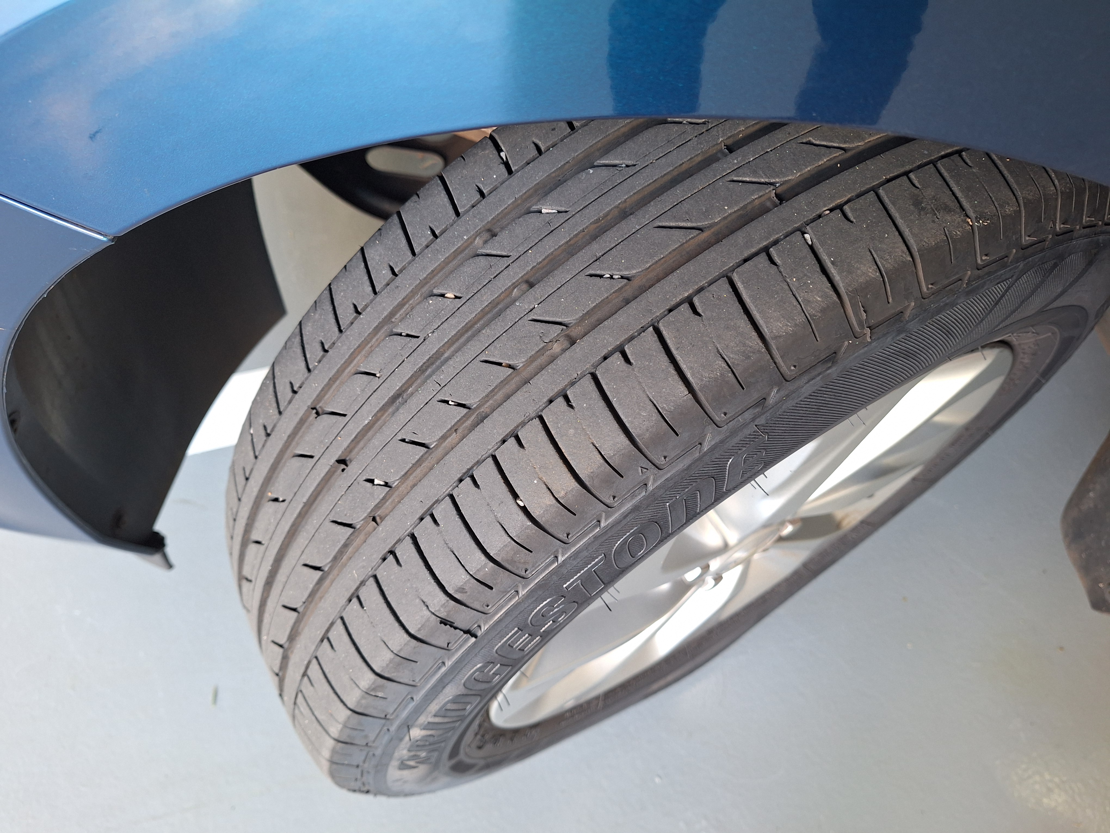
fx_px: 738
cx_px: 555
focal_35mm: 23
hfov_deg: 73.9
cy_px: 416
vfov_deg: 58.9
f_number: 1.8
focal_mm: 5.54
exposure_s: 1/40
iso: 160
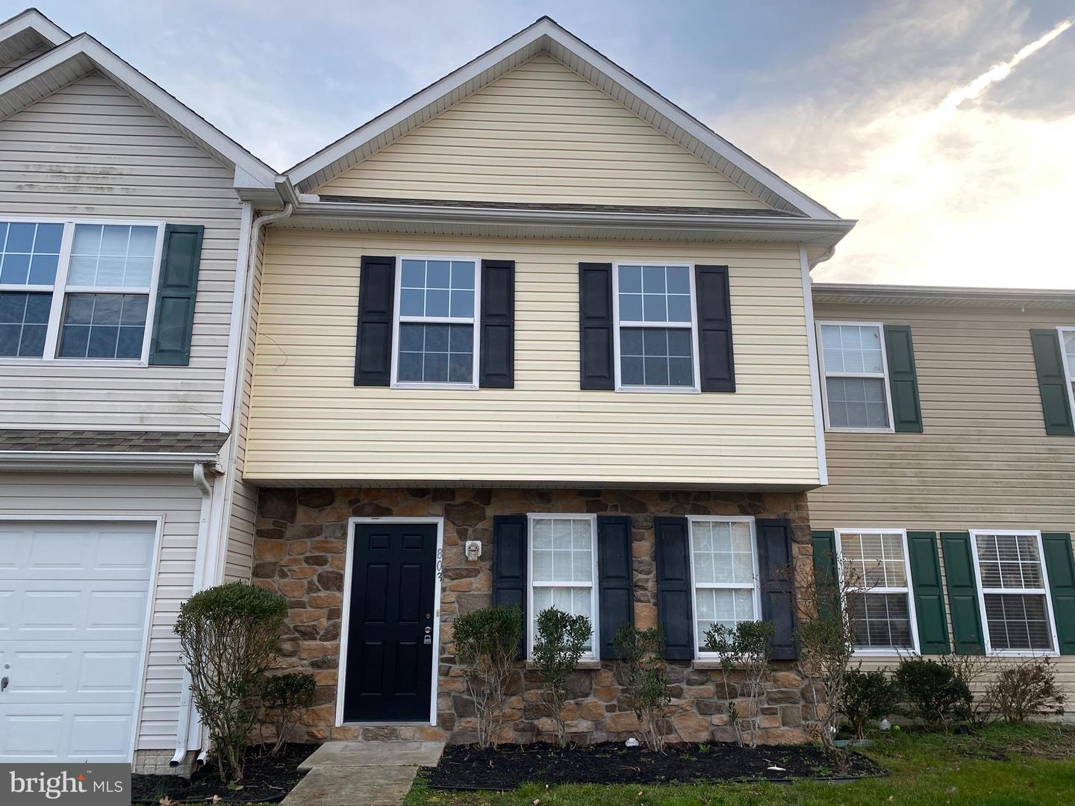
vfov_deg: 53.1
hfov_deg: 67.3
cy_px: 403
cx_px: 538
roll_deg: +0.3
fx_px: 807
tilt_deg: +14.5
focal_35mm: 26
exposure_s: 1/122
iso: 40
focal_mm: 4.25
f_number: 1.8
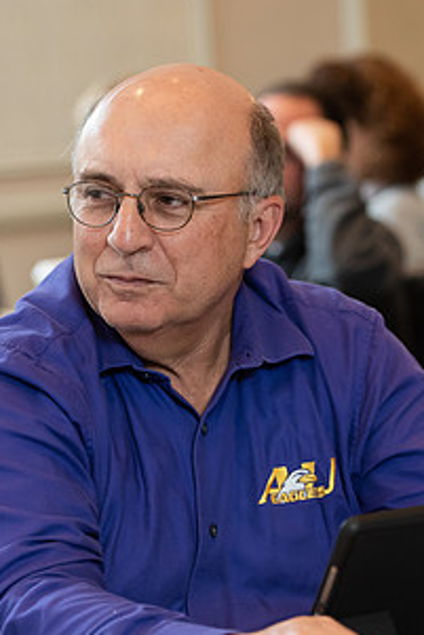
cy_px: 343
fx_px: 2788
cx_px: 133
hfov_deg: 8.7
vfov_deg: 13.0
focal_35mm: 158
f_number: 3.2
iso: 1600
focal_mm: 82
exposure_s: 1/160
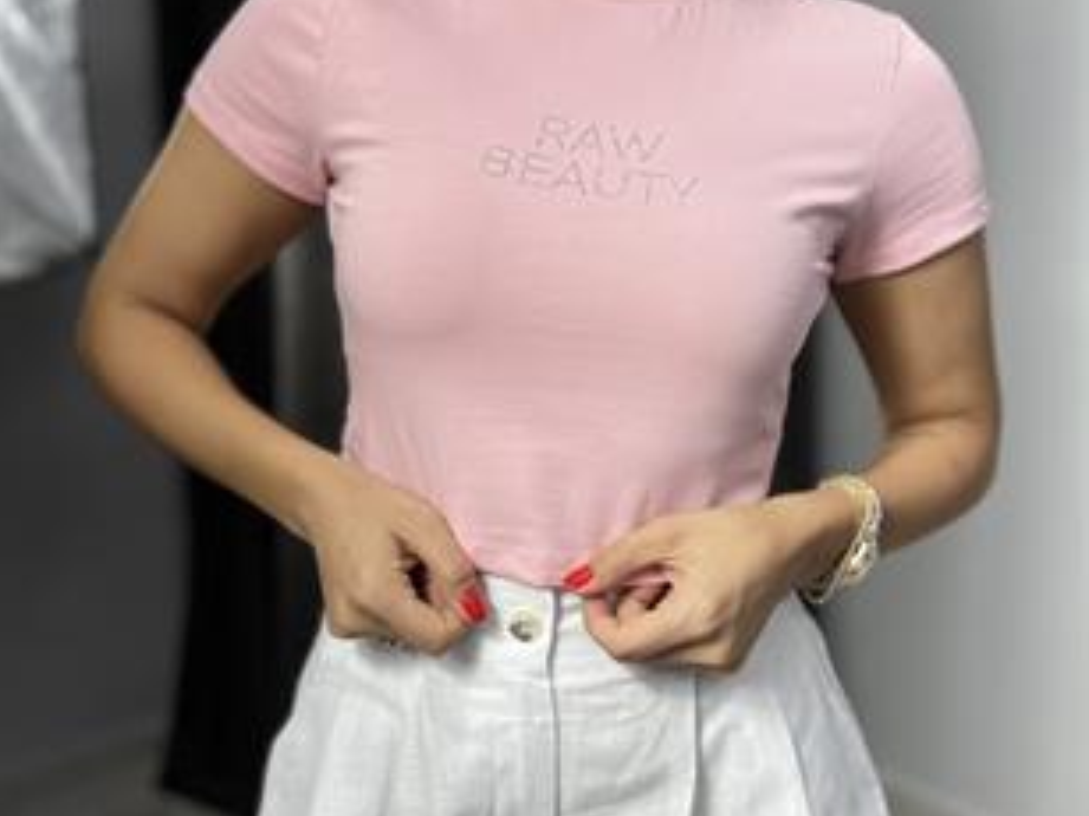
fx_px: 1101
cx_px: 543
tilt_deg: -10.1
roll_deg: -0.7
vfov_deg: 40.6
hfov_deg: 52.6
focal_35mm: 35
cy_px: 371
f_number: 1.5
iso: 40
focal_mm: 5.7
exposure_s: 1/100
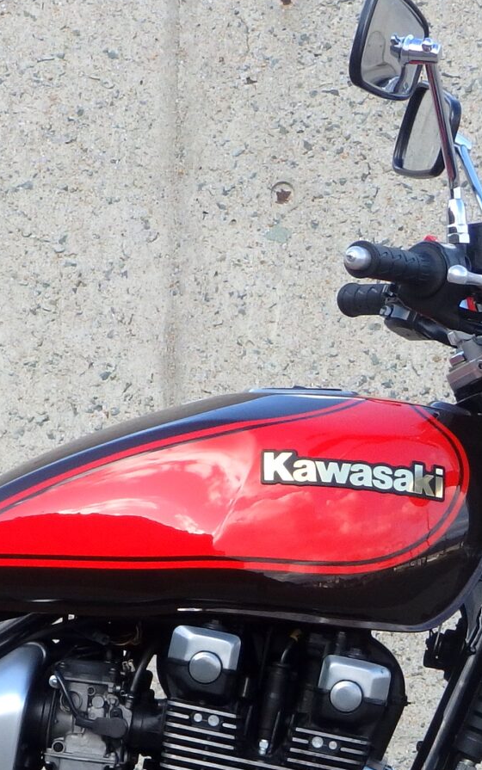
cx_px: 92
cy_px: 665
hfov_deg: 4.5
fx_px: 6174
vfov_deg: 7.1
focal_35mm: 294
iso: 125
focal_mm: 17.3
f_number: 4.9
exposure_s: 1/160
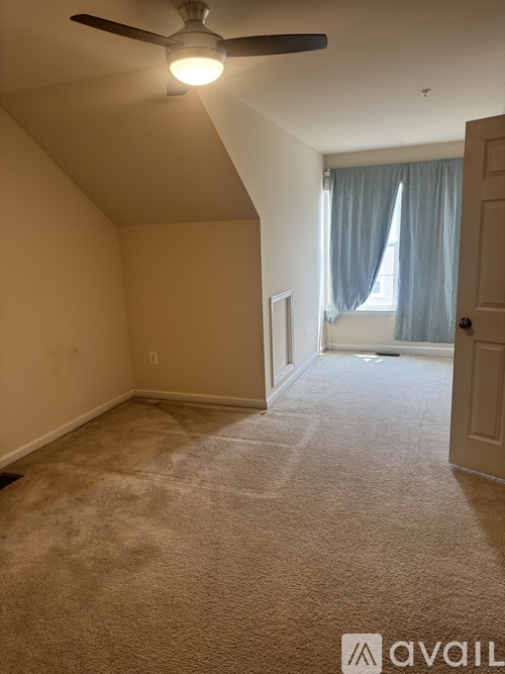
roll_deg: +3.0
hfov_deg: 56.8
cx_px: 252
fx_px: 467
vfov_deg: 71.6
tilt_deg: -11.3
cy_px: 337
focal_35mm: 24
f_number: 1.78
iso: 160
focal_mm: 6.76
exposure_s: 1/120
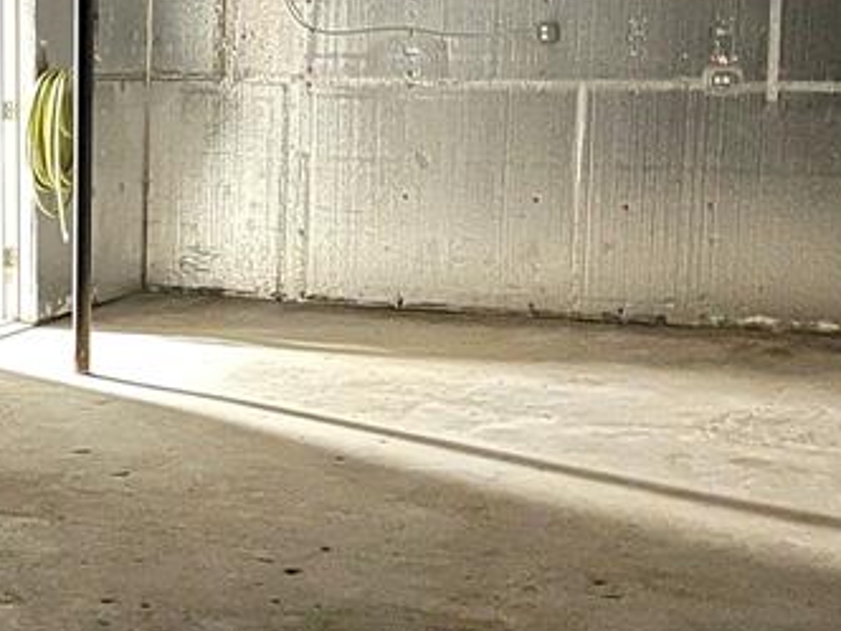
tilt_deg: -9.0
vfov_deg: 19.1
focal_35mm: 77
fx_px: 1871
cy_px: 324
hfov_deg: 25.0
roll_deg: -1.3
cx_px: 182
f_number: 1.6
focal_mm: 5.1
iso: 320
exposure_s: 1/2
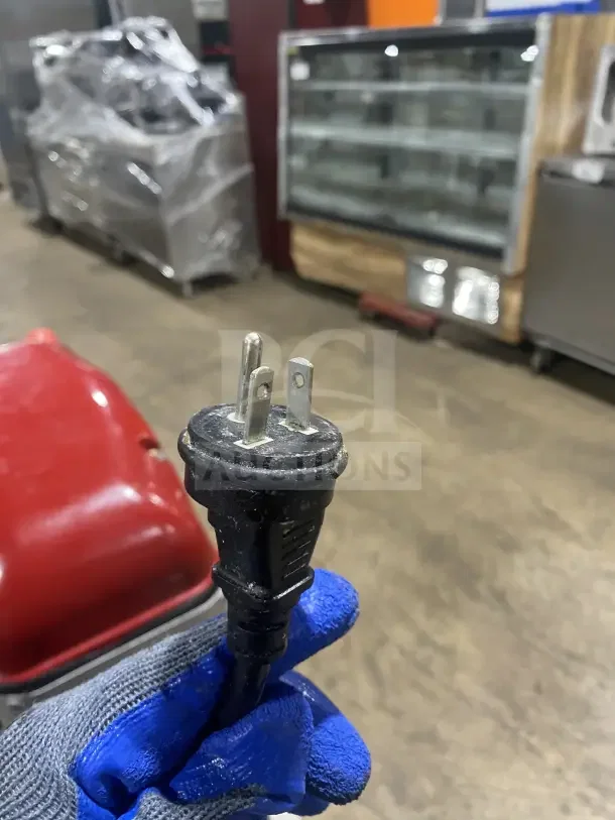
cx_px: 308
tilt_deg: -30.3
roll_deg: +3.7
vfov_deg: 69.4
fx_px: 592
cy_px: 410
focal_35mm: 25
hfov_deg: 54.9
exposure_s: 1/60
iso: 320
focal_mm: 4.25
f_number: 1.8
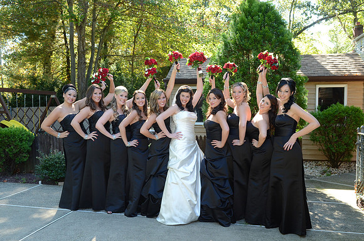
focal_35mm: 30
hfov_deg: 62.0
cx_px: 182
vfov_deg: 43.4
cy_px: 120
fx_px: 303
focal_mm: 20
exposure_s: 1/100
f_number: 6.3
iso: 500
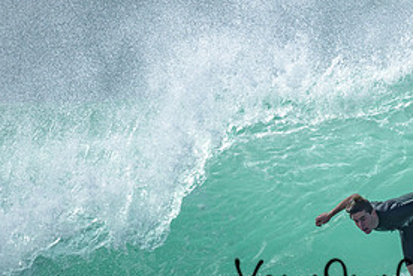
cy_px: 259
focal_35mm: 1885
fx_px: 21623
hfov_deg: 1.1
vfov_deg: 0.7
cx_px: 341
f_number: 6.3
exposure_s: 1/2000
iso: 200
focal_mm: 800
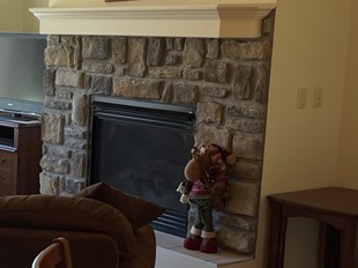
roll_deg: +0.3
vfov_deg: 17.1
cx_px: -120
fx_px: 889
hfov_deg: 20.6
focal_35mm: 86
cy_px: 180
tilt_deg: -10.9
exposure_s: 1/120
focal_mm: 5.1
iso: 40
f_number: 1.6
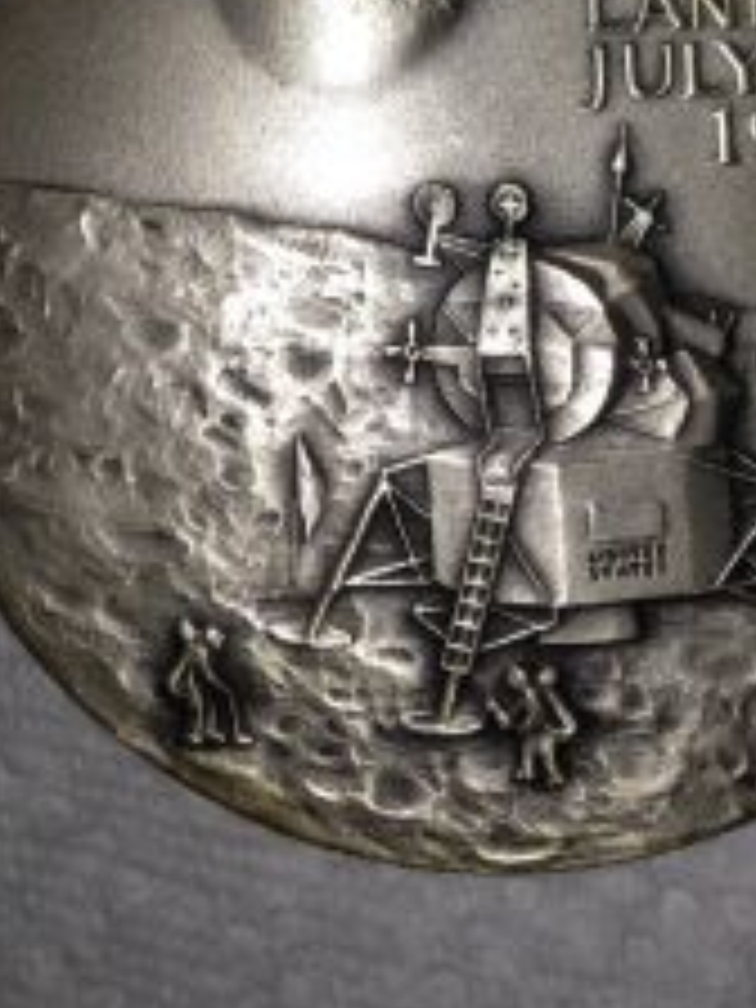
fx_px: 1718
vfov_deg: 31.3
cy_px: 117
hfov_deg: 24.7
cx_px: 504
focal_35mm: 59
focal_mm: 4.12
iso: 50
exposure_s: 1/683
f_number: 2.4
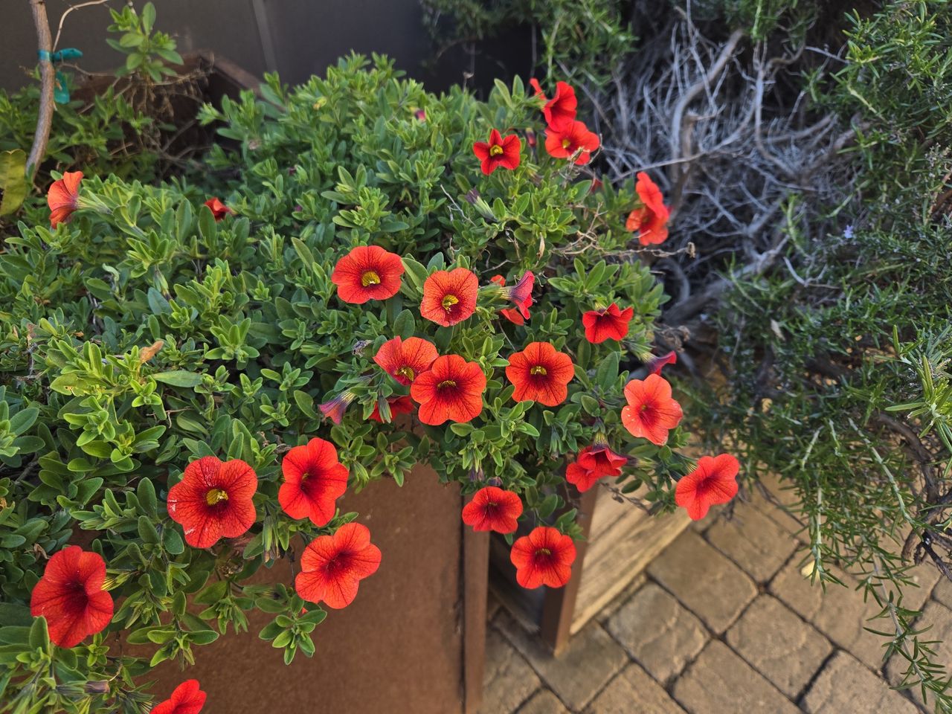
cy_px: 357
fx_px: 633
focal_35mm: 23
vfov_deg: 58.9
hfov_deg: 73.9
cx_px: 476
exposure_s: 1/180
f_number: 1.8
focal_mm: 5.4
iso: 64
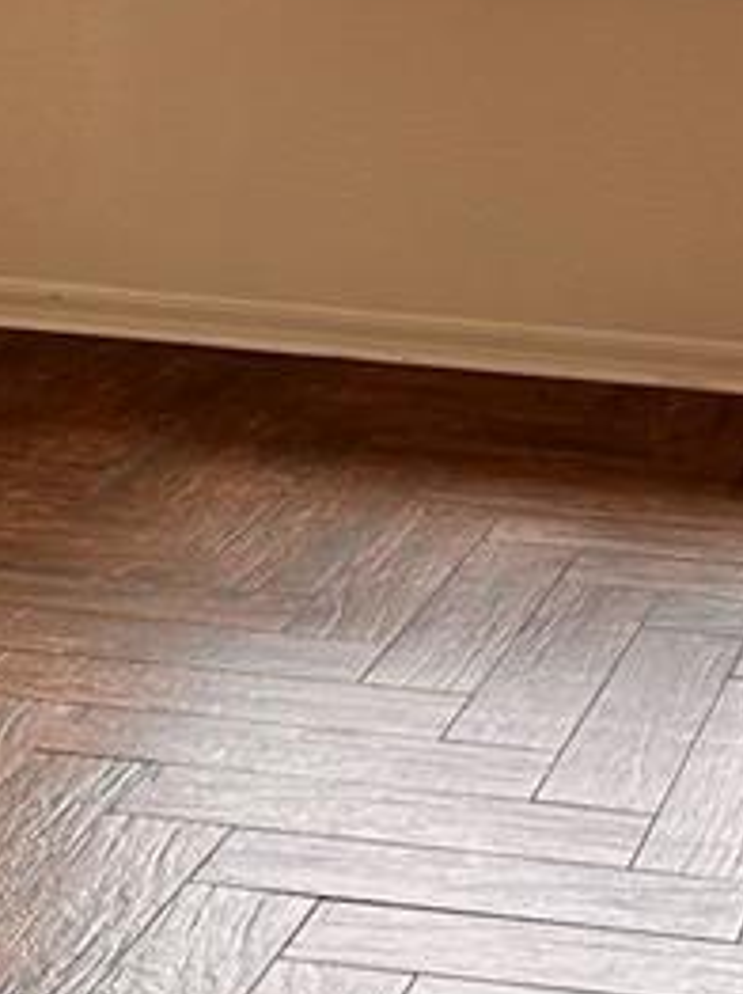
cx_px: 895
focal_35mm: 110
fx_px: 3153
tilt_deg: -3.8
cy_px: -137
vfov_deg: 17.2
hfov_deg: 13.1
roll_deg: -5.0
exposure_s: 1/120
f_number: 1.78
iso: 80
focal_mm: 6.86
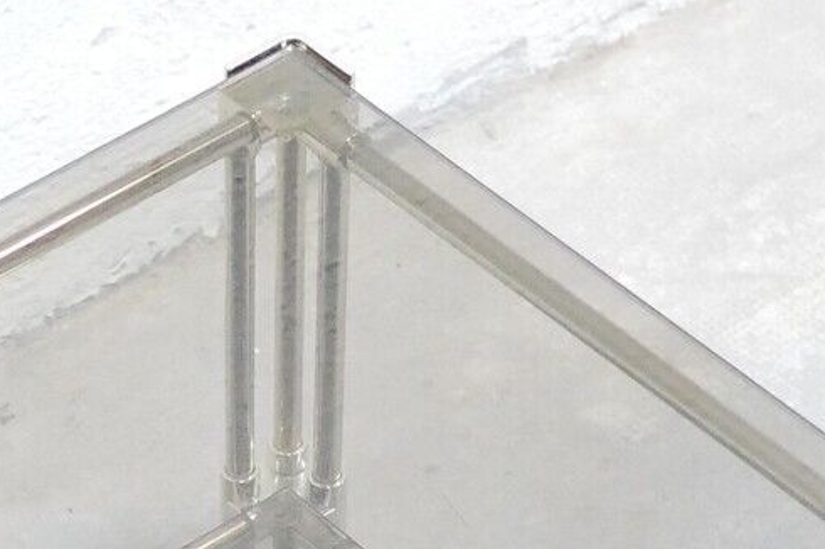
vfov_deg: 7.6
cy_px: 1248
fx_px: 3893
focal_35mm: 170
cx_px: 101
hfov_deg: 12.0
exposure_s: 1/40
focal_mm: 20
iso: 3200
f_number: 1.7
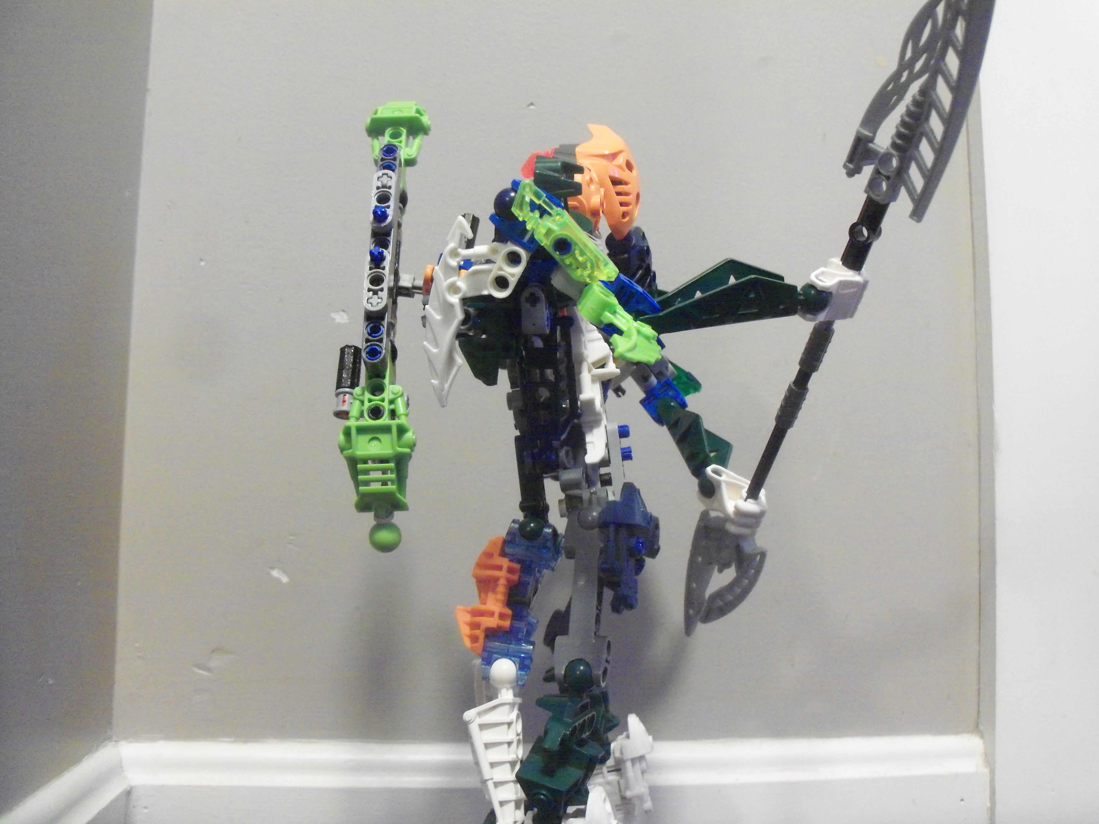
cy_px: 412
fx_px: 1111
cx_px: 550
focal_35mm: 35
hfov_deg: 52.6
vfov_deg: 40.7
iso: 400
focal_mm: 6.3
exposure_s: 1/2
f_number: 3
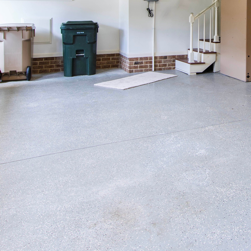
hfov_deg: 41.3
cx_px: 213
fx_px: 312
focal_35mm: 38
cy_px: 18
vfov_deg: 40.1
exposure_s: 1/1.25
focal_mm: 10
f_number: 8
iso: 100
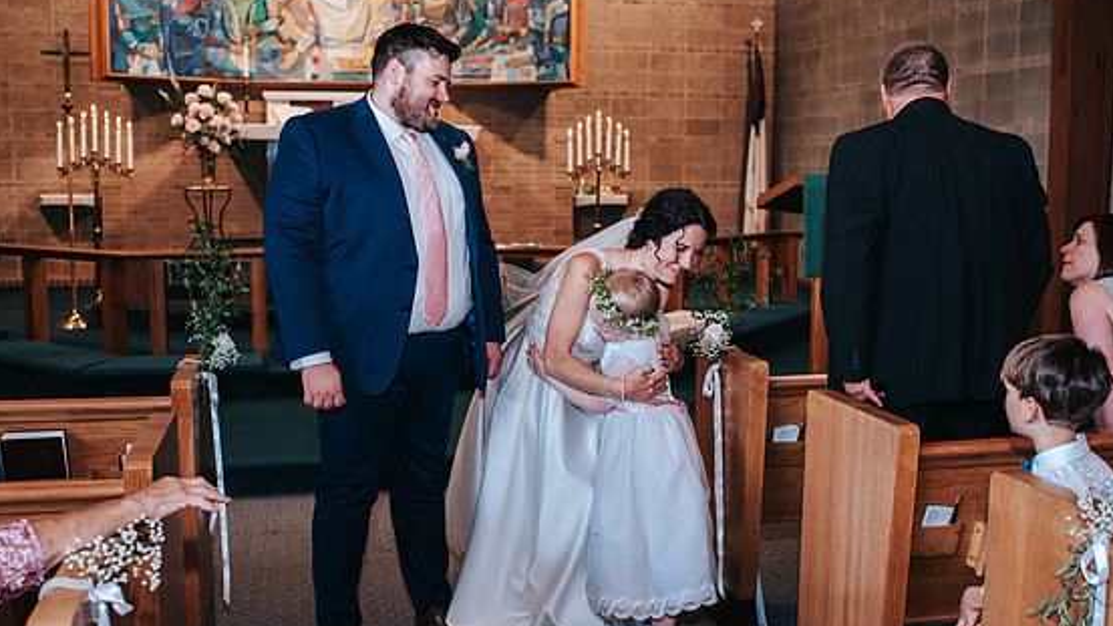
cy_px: 329
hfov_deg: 50.5
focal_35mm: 40
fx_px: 1180
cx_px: 543
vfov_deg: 29.7
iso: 1000
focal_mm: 35
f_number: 3.2
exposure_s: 1/125
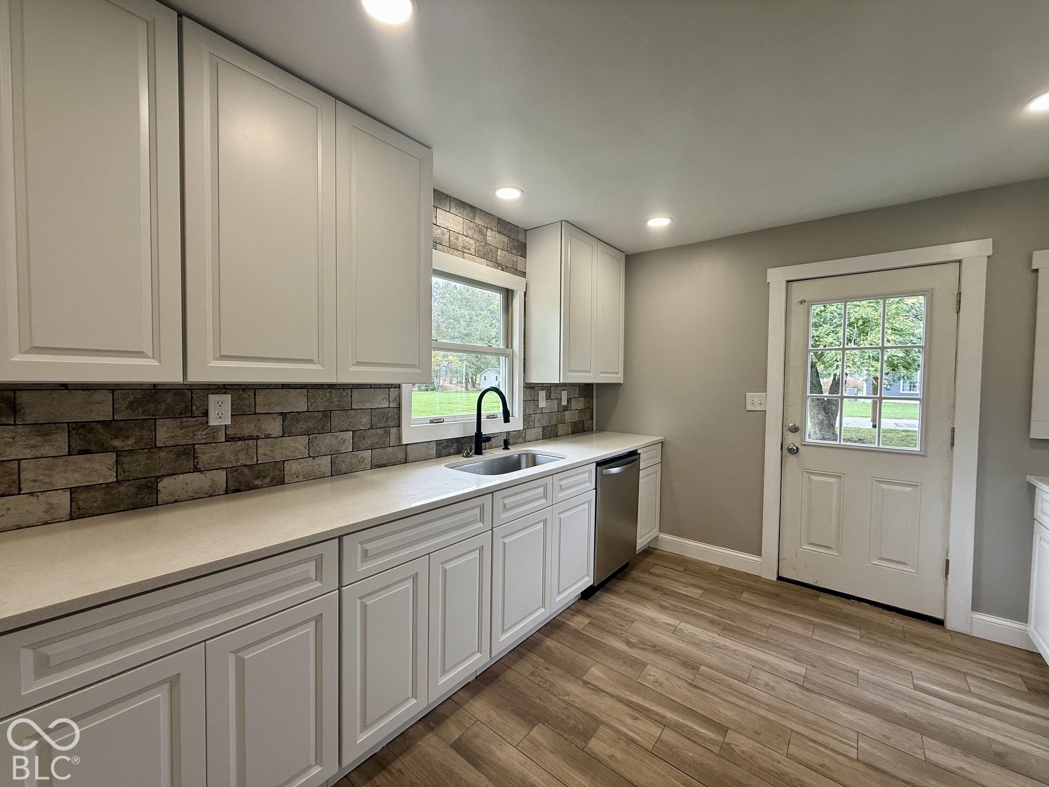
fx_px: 424
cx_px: 524
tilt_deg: -1.7
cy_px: 394
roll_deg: -1.0
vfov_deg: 85.7
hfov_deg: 102.1
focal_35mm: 14
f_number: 2.2
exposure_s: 1/120
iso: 64
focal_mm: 2.22
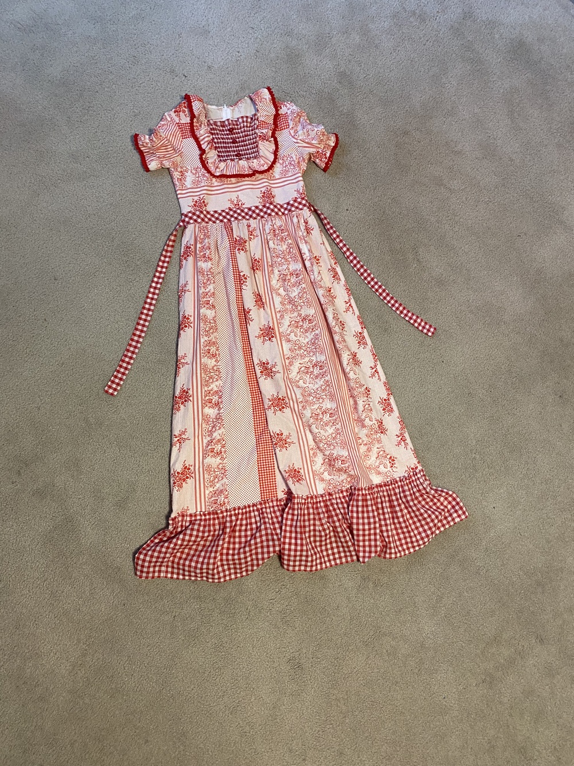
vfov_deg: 67.3
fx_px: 575
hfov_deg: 53.1
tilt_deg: -79.4
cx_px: 287
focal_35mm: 26
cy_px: 383
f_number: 1.8
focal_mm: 4.25
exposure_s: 1/60
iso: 250
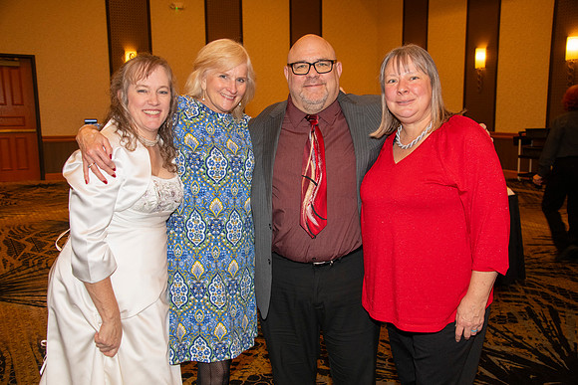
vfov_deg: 35.1
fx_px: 610
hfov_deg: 50.7
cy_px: 192
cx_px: 289
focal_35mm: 38
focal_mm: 38
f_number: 5.6
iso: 2000
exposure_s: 1/60
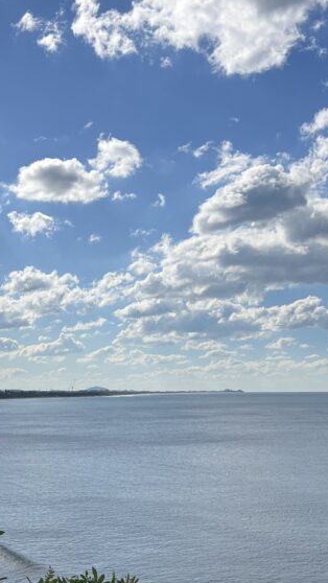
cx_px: 142
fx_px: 804
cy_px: 397
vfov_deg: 39.3
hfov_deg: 23.0
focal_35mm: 52
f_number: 1.5
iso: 50
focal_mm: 5.7
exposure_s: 1/12658
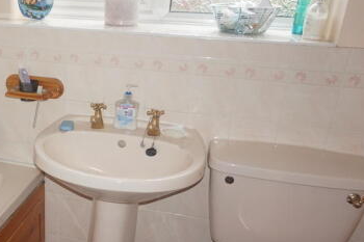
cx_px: 45
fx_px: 455
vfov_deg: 29.6
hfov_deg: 40.7
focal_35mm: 45
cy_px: 165
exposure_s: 1/160
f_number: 4
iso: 320
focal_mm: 16
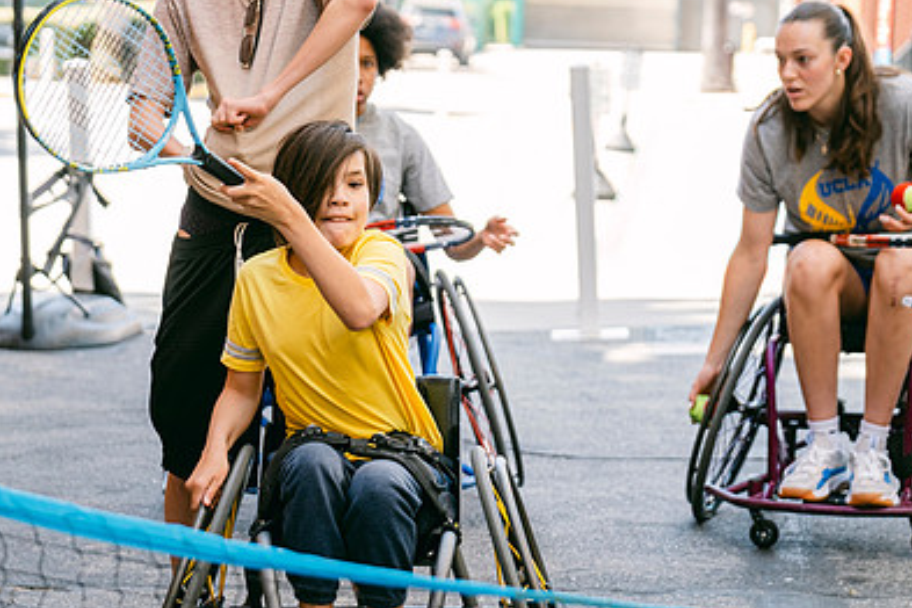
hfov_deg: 16.5
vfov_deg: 11.0
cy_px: 393
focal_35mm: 124
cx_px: 371
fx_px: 3141
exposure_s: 1/210
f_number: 2.8
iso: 160
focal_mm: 56.3
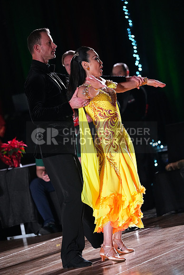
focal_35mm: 200
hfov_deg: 6.9
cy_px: 138
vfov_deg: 10.3
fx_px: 1532
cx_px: 92
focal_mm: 200
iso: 6400
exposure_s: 1/400
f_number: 4
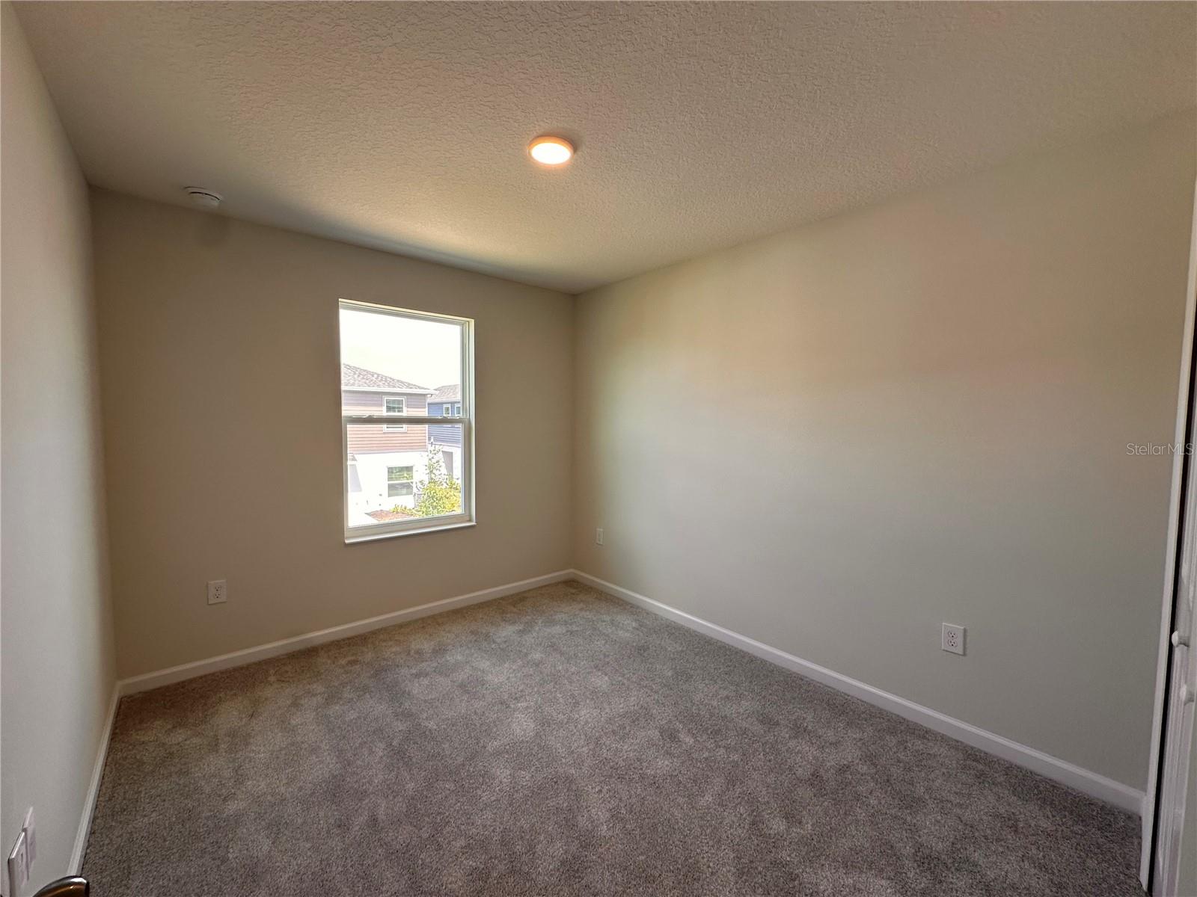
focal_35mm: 14
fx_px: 484
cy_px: 448
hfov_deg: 102.1
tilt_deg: -3.3
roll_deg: -1.0
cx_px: 598
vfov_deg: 85.7
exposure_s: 1/120
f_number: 2.2
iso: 64
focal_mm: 2.22
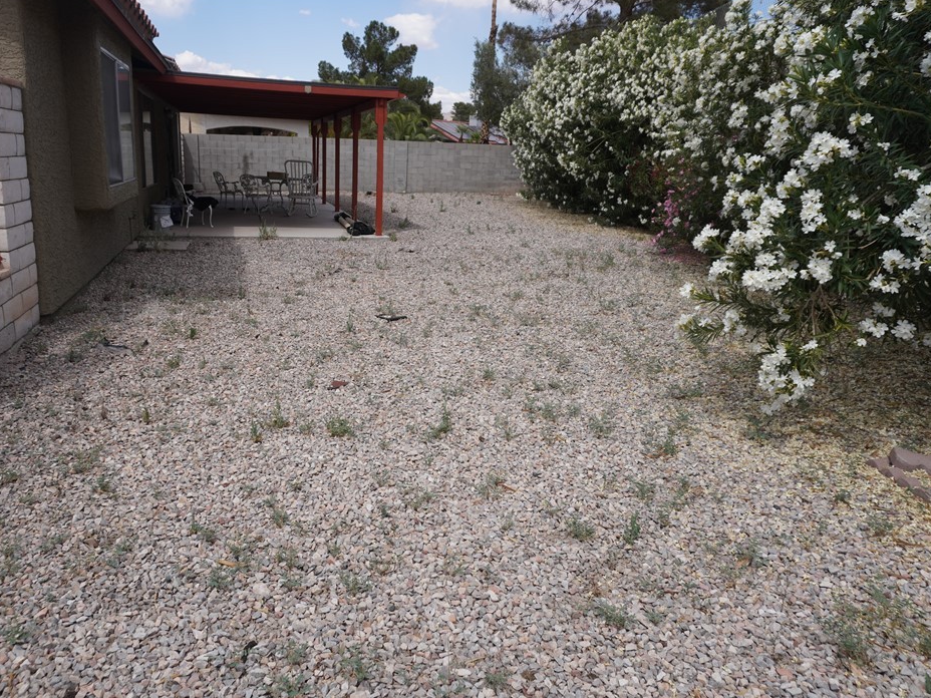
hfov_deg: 65.1
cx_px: 410
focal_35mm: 27
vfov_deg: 51.4
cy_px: 355
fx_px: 726
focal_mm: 16
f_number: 4.5
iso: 100
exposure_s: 1/640
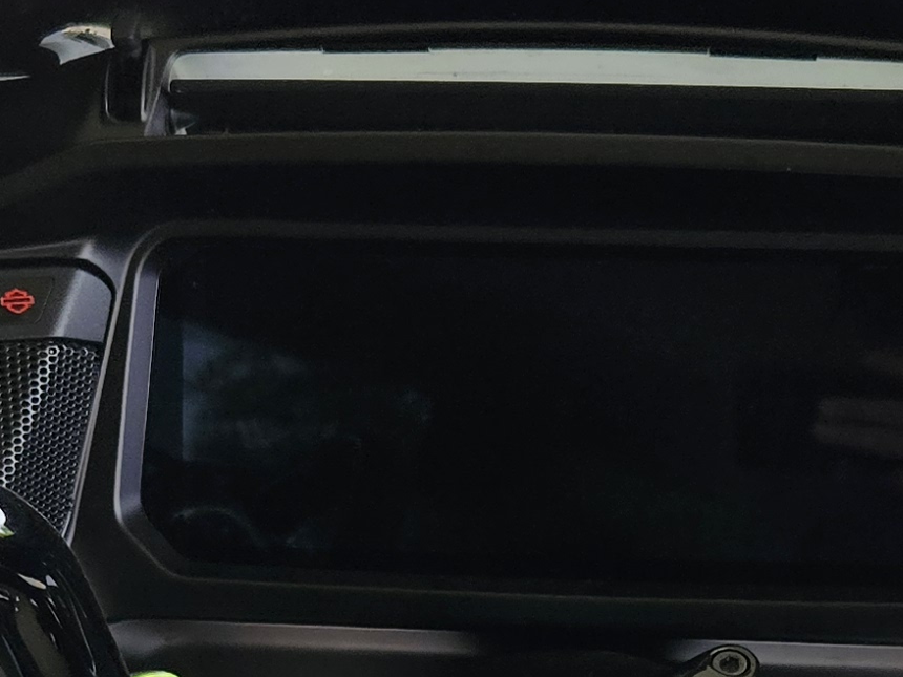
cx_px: 521
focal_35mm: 107
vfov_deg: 13.3
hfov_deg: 18.4
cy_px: 926
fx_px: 2791
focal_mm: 5.4
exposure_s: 1/180
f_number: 1.8
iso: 50
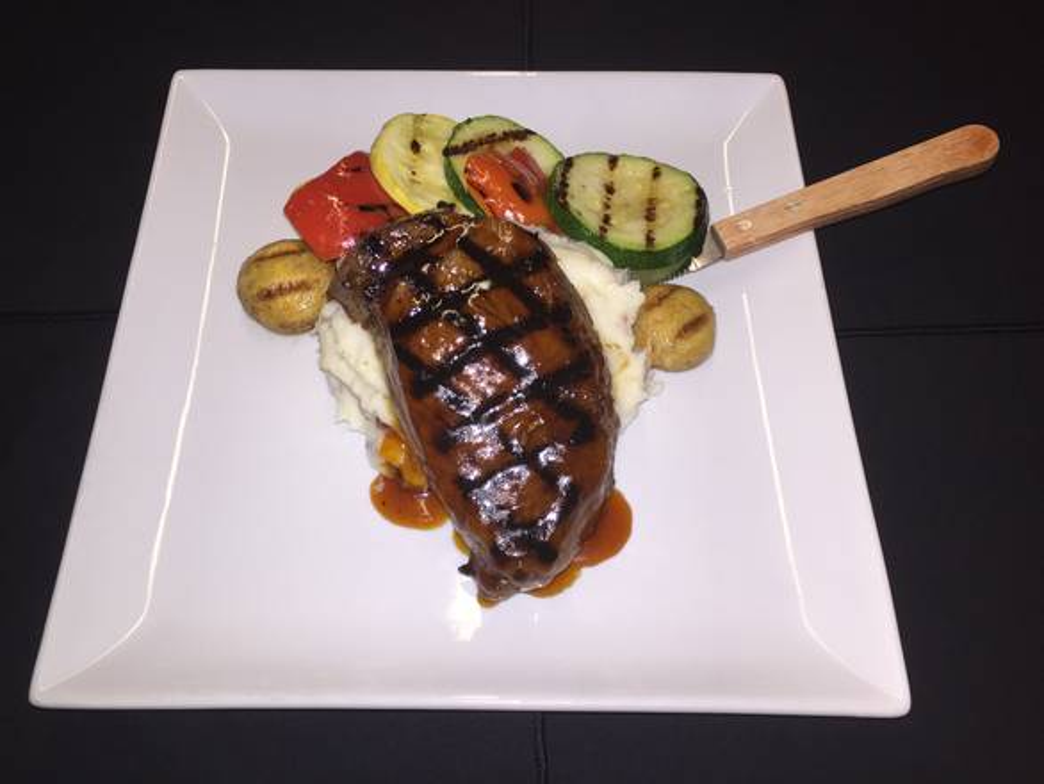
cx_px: 522
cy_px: 392
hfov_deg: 61.6
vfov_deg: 48.3
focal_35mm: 29
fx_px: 875
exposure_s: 1/56
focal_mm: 4.15
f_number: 2.2
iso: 32
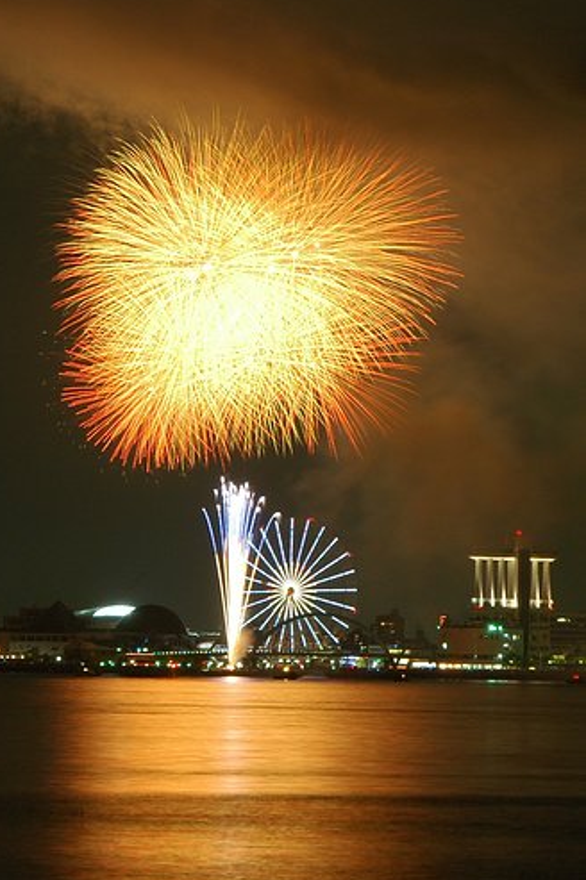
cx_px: 283
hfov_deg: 12.5
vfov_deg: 18.8
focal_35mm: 109
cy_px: 444
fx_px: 2665
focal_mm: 70
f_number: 13
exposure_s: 6
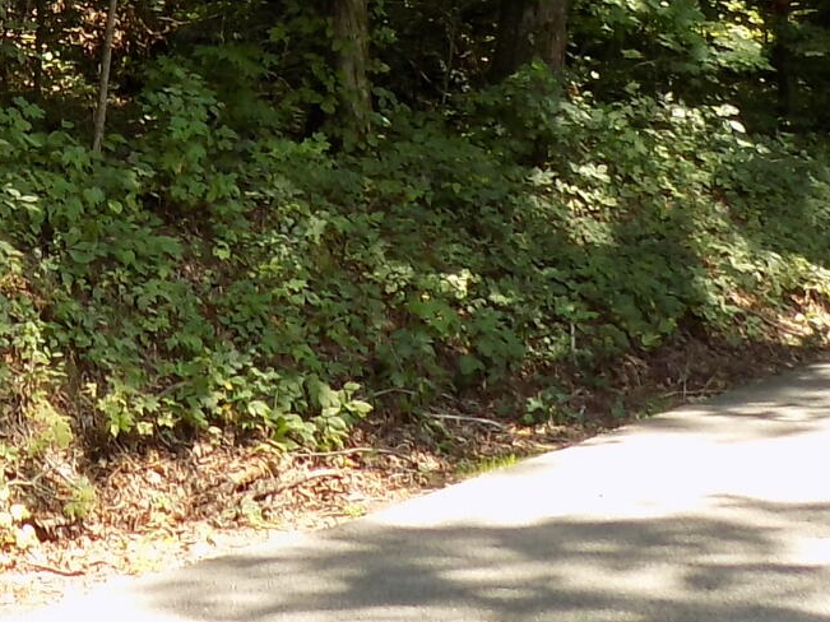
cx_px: -33
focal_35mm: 106
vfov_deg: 13.3
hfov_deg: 18.0
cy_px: -250
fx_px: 2541
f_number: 3.1
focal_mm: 4
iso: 80
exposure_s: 1/100
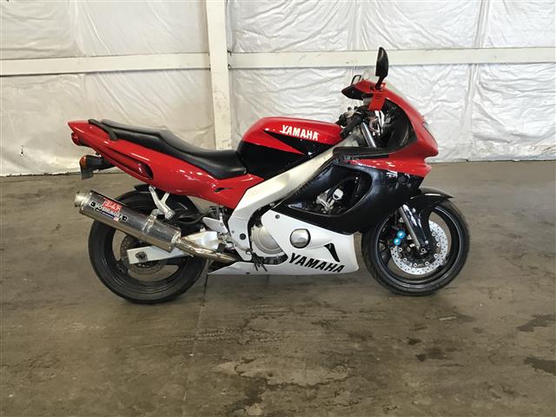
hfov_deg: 58.4
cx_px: 278
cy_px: 208
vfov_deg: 45.4
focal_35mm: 31
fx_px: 498
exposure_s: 1/30
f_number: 2.4
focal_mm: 3.3
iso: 64
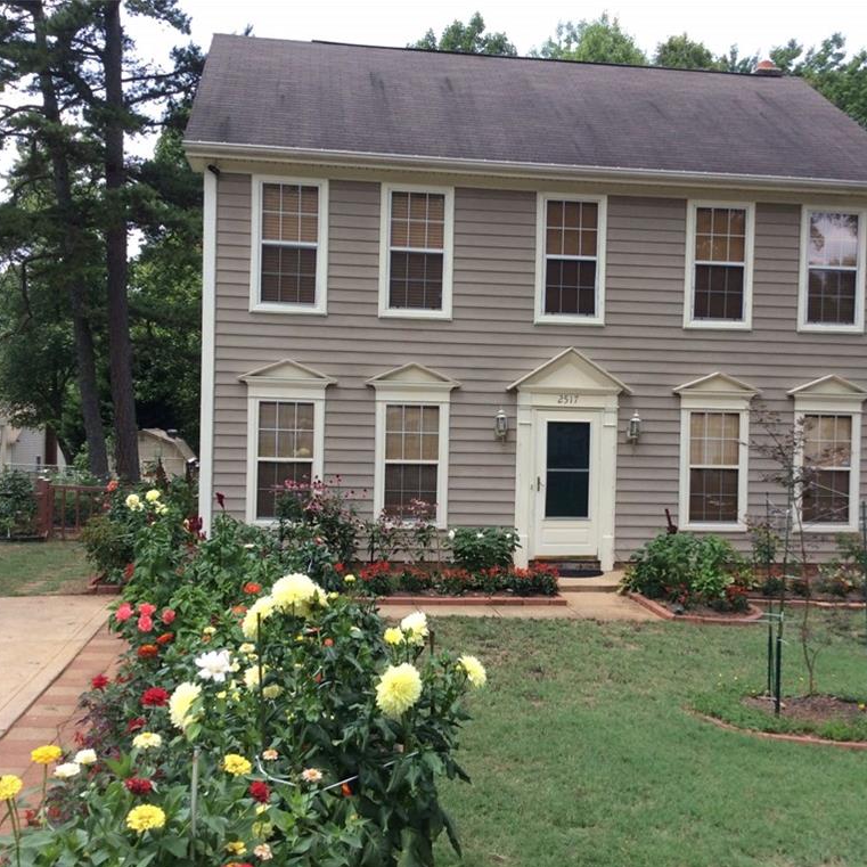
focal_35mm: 38
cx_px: 466
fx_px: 1077
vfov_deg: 43.9
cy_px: 434
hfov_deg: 43.8
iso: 32
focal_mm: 3.3
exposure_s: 1/510
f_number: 2.4
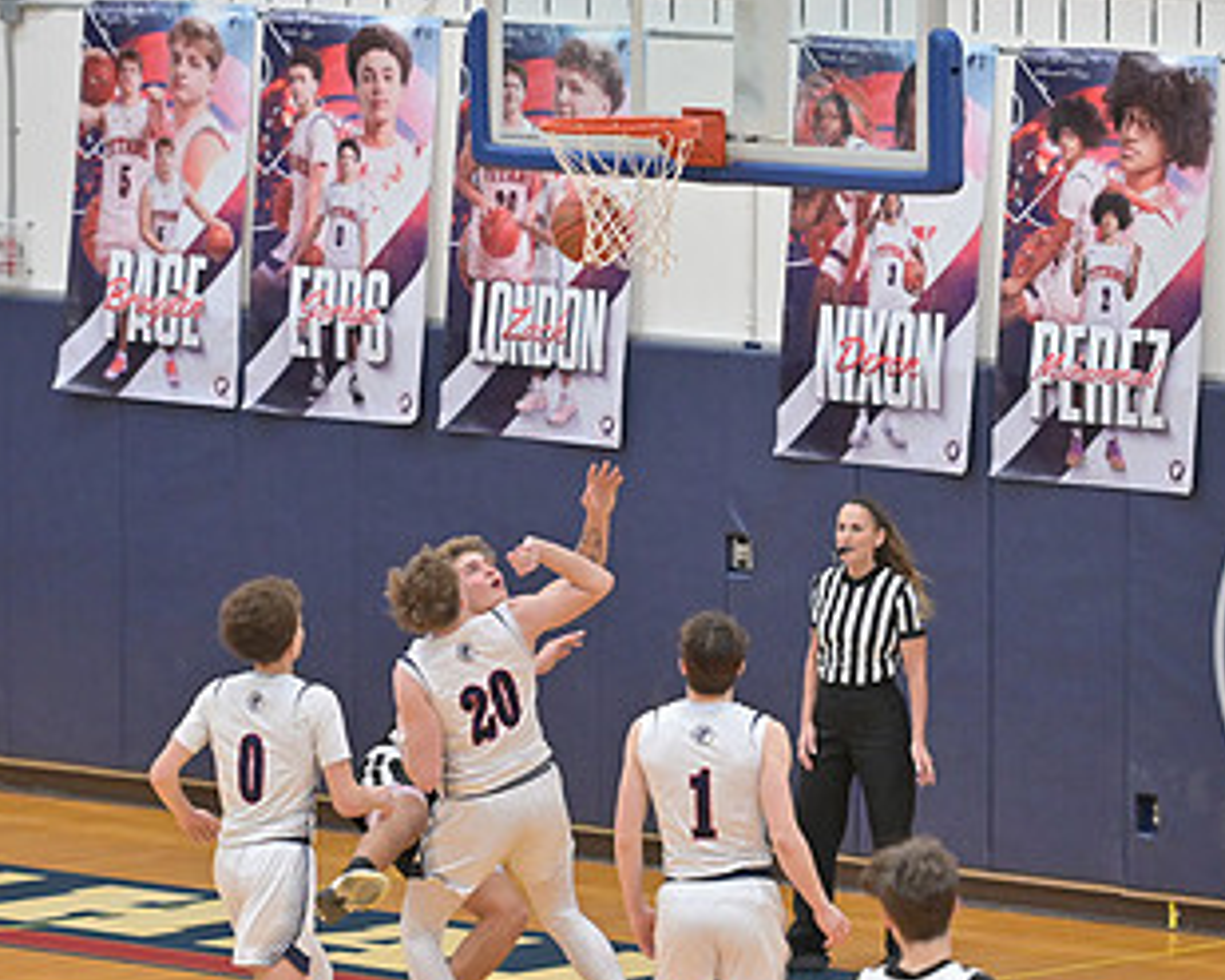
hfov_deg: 7.1
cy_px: 567
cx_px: 500
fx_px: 9895
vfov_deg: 5.7
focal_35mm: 273
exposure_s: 1/800
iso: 5000
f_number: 4
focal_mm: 155
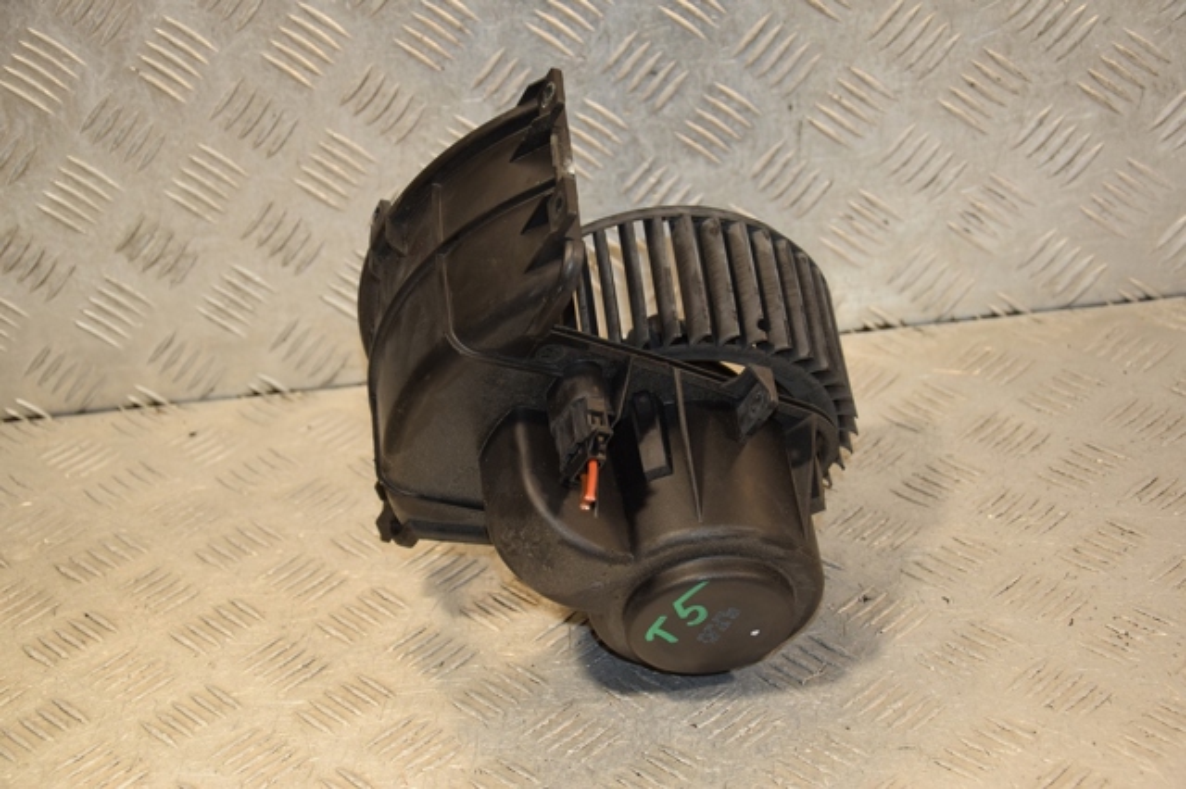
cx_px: 593
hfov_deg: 27.0
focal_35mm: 75
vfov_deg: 18.2
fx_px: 2469
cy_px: 394
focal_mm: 50
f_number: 5
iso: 800
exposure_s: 1/160
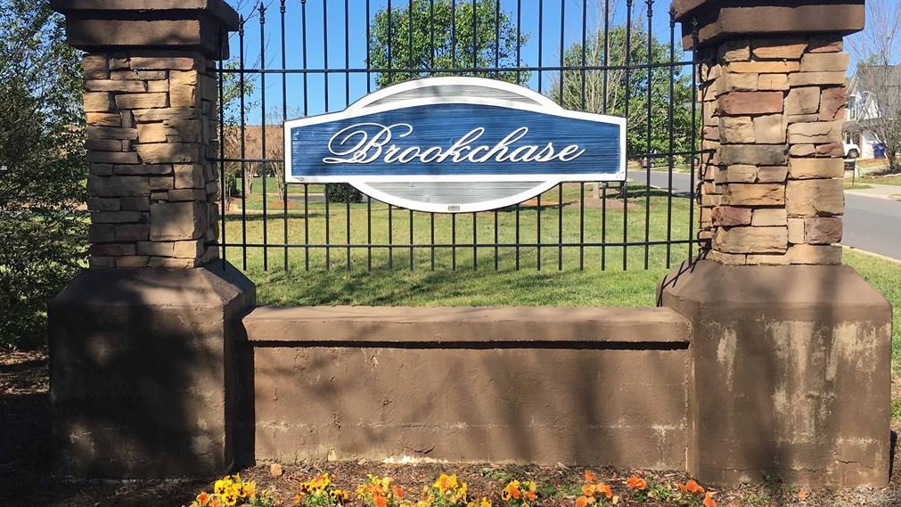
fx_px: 765
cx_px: 450
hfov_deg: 61.0
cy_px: 223
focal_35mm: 32
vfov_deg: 36.6
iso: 25
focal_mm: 4.15
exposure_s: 1/1099
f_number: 2.2
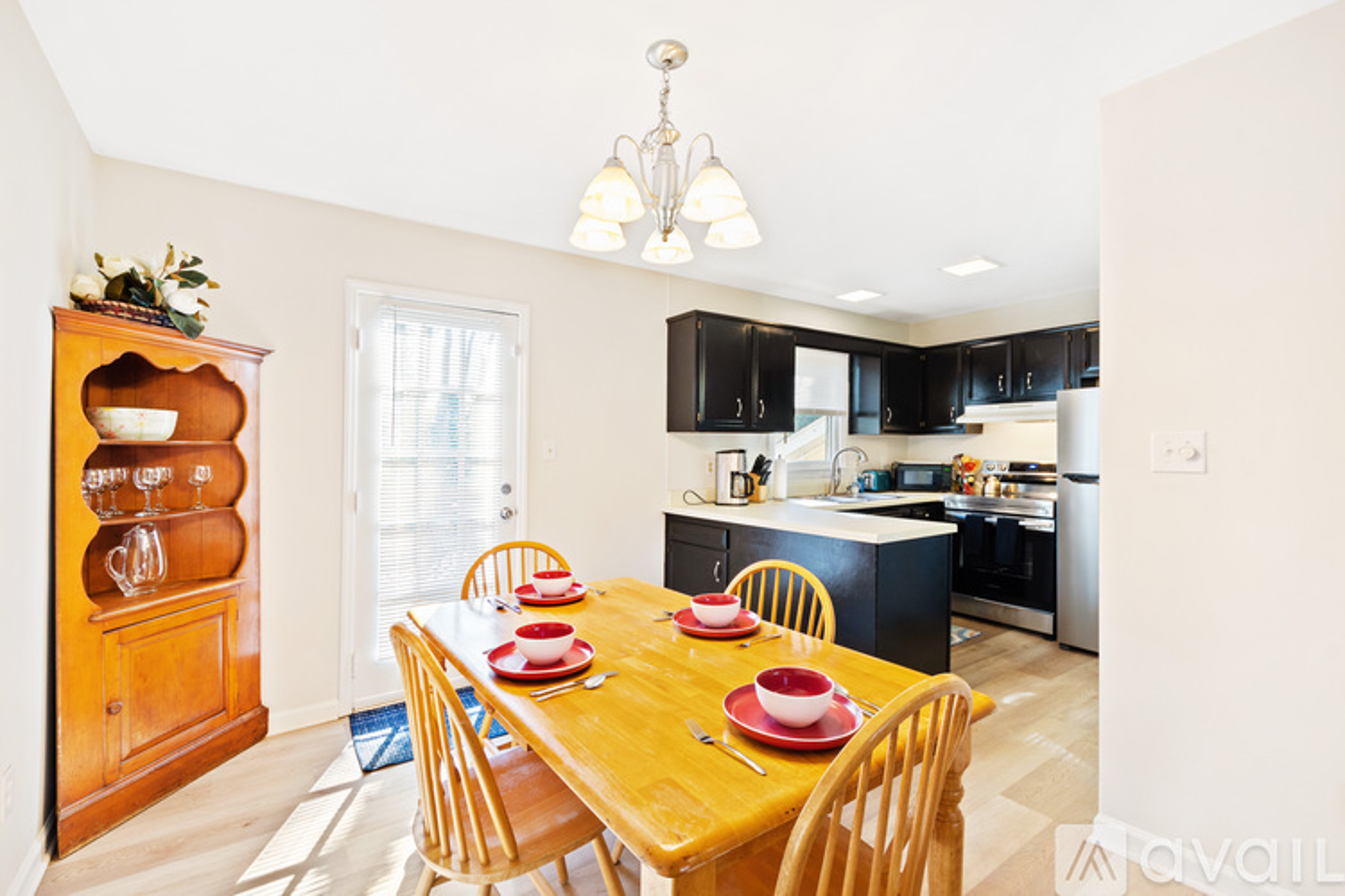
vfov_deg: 77.3
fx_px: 560
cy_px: 448
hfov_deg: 100.4
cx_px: 672
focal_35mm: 15
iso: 100
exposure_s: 1/2.5
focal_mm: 10
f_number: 8
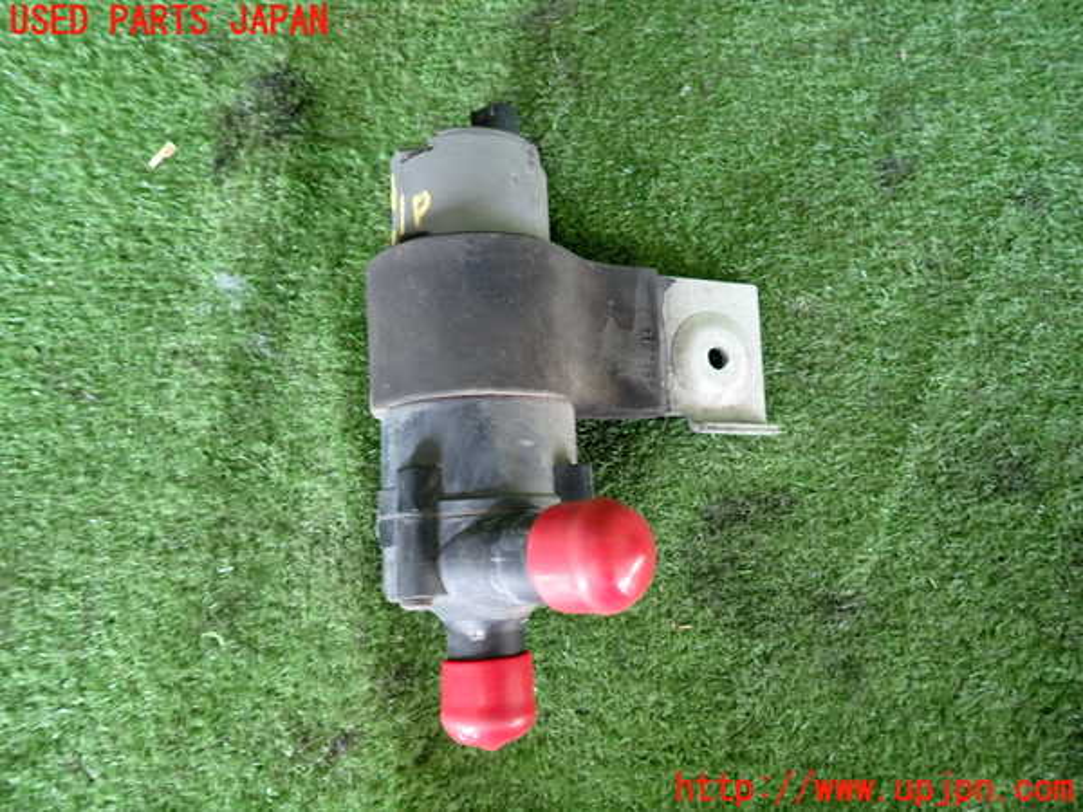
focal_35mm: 25
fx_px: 782
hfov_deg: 69.4
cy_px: 406
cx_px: 542
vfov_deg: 54.9
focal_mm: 4.5
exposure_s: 1/40
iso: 200
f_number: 2
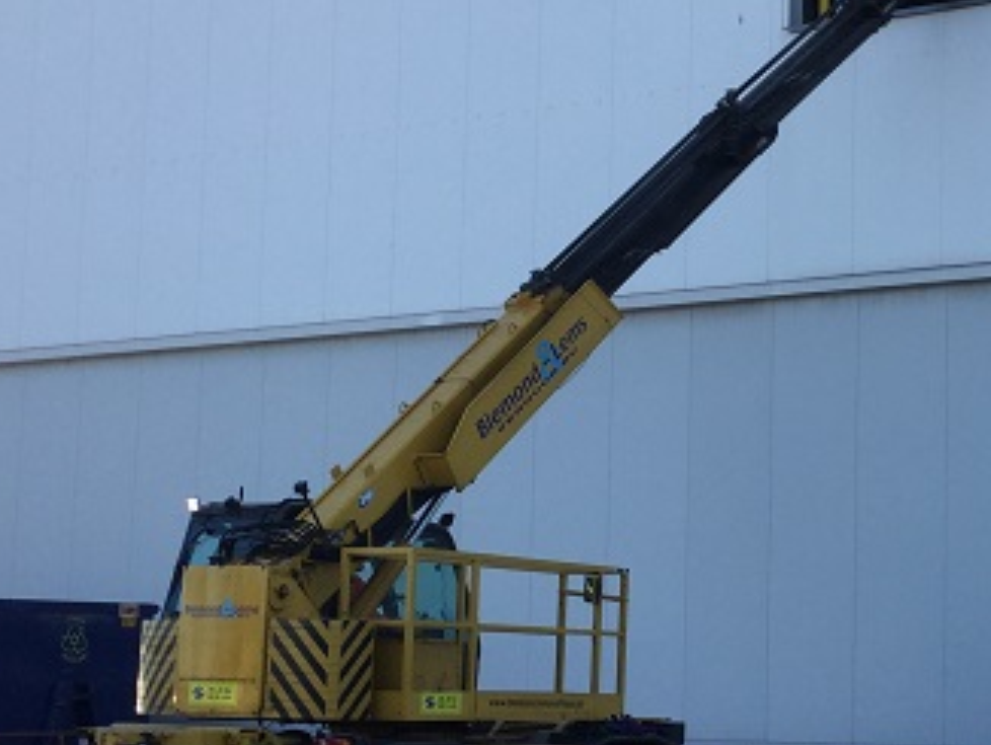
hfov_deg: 25.2
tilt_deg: +3.6
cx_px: 778
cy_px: 414
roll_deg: -2.6
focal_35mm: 76
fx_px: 2177
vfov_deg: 19.4
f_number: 2.4
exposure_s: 1/381
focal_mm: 3.3
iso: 25
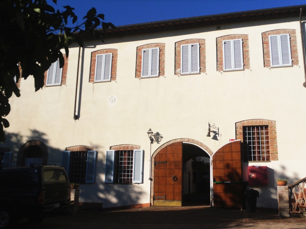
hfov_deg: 63.4
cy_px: 114
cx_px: 153
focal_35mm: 28
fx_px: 248
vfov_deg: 49.7
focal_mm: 5.1
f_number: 7.8
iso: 80
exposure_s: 1/291
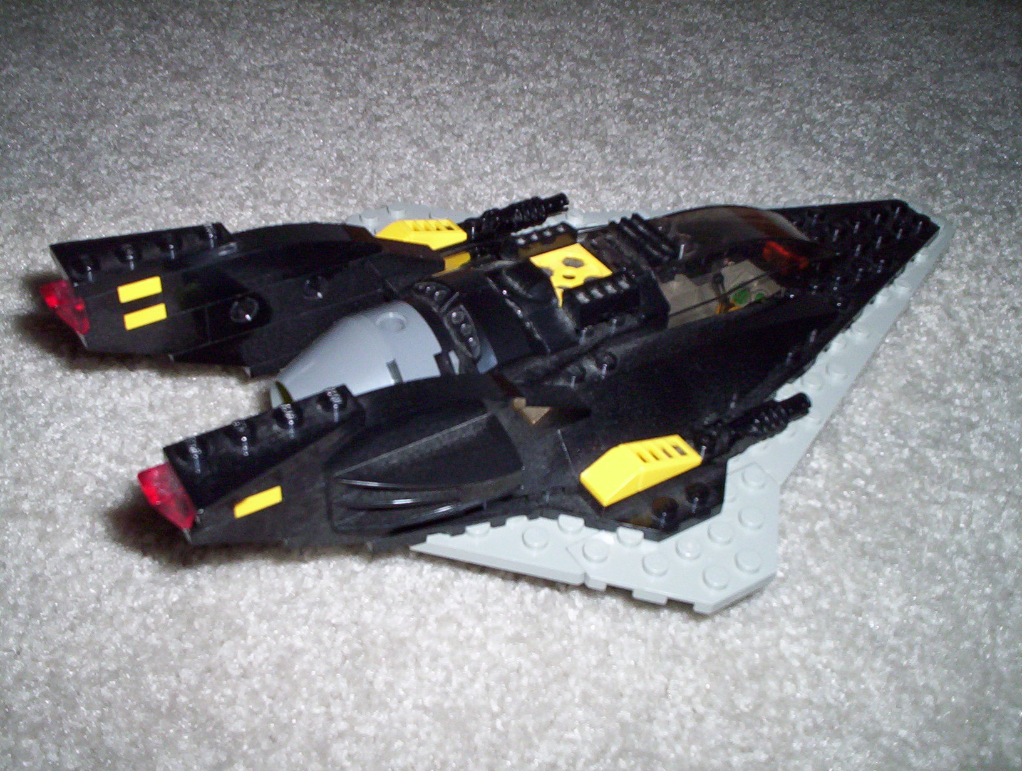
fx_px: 1125
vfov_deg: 37.9
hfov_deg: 48.9
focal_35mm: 38
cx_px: 511
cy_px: 386
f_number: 4.5
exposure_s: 1/60
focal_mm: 4.99
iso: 140
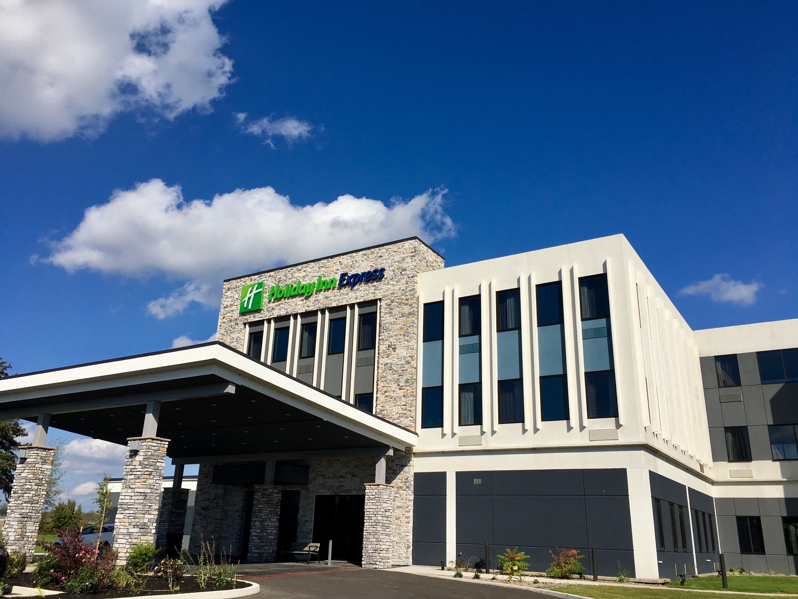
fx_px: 669
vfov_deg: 48.2
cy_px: 300
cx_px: 399
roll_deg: -1.4
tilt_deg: +19.1
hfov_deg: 61.7
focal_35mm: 29
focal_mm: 4.15
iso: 25
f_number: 2.2
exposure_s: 1/3205
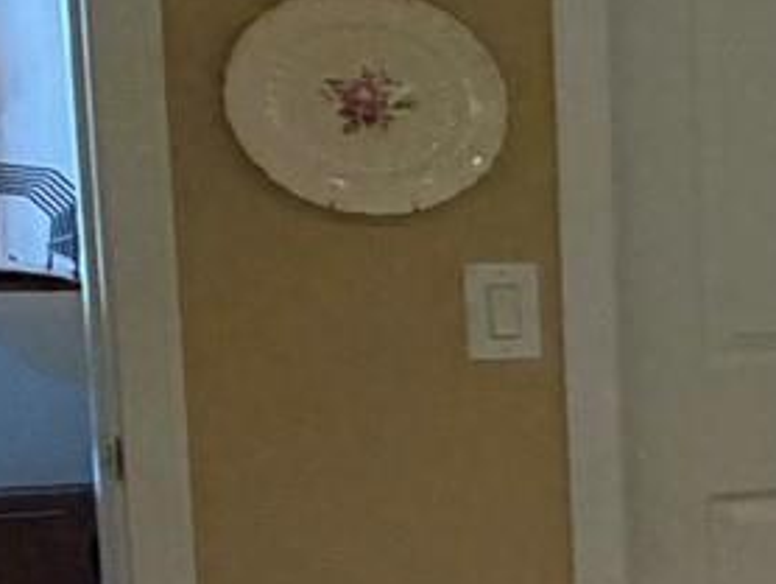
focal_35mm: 103
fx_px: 2311
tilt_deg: -5.8
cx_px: 2197
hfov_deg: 12.0
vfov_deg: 14.3
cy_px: 436
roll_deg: -1.2
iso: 200
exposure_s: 1/60
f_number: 2.2
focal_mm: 2.22
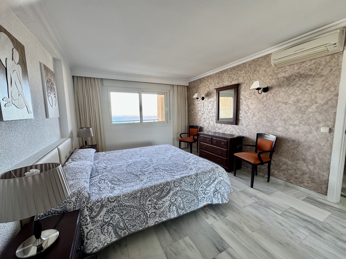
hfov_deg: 102.1
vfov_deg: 85.7
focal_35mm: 14
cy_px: 130
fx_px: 140
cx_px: 173
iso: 250
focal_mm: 2.22
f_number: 2.2
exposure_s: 1/100
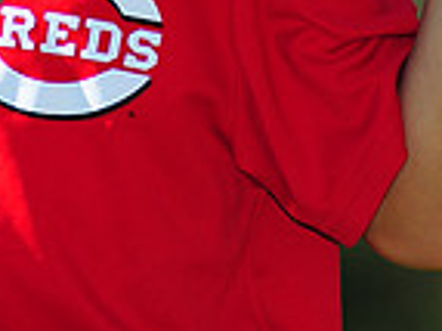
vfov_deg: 2.1
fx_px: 8931
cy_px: -247
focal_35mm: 700
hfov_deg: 2.8
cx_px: 59
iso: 200
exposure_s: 1/1600
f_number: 3.5
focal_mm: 180
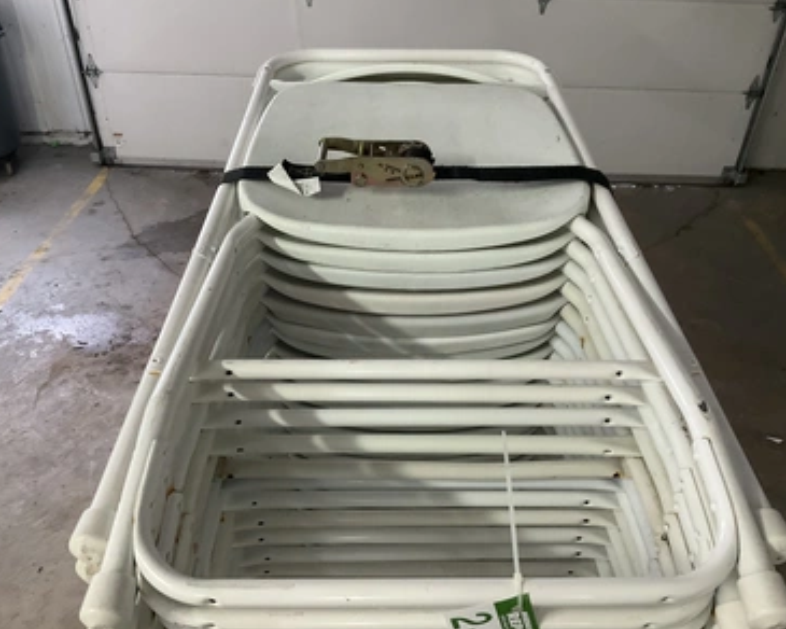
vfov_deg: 47.1
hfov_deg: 57.2
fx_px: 721
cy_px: 314
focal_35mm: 31
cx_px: 398
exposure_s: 1/60
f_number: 1.8
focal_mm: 3
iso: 200
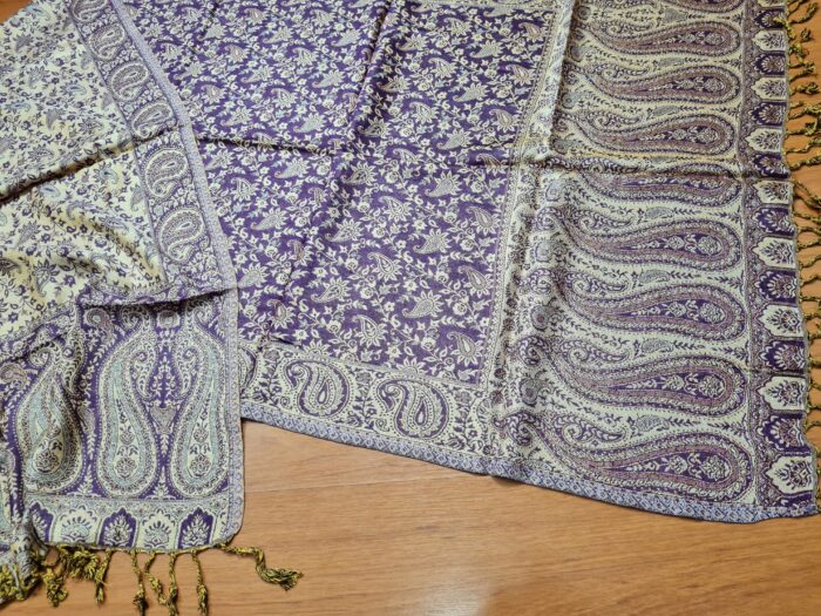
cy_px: 308
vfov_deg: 53.1
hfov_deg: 67.3
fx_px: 617
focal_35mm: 26
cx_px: 410
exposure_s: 1/60
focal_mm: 5.4
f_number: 1.8
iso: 200
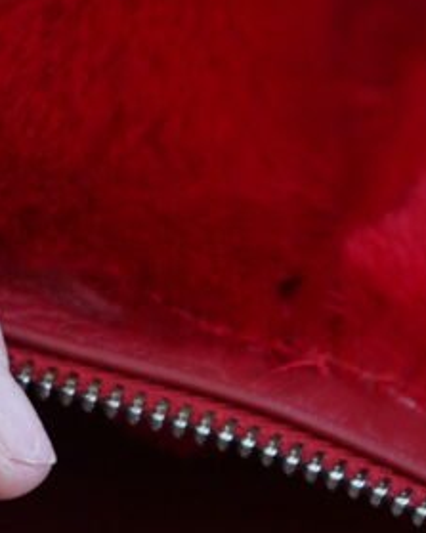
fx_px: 26381
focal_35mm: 1673
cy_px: 61
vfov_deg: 1.2
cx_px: 251
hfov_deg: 0.9
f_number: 2.8
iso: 500
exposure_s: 1/320
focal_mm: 194
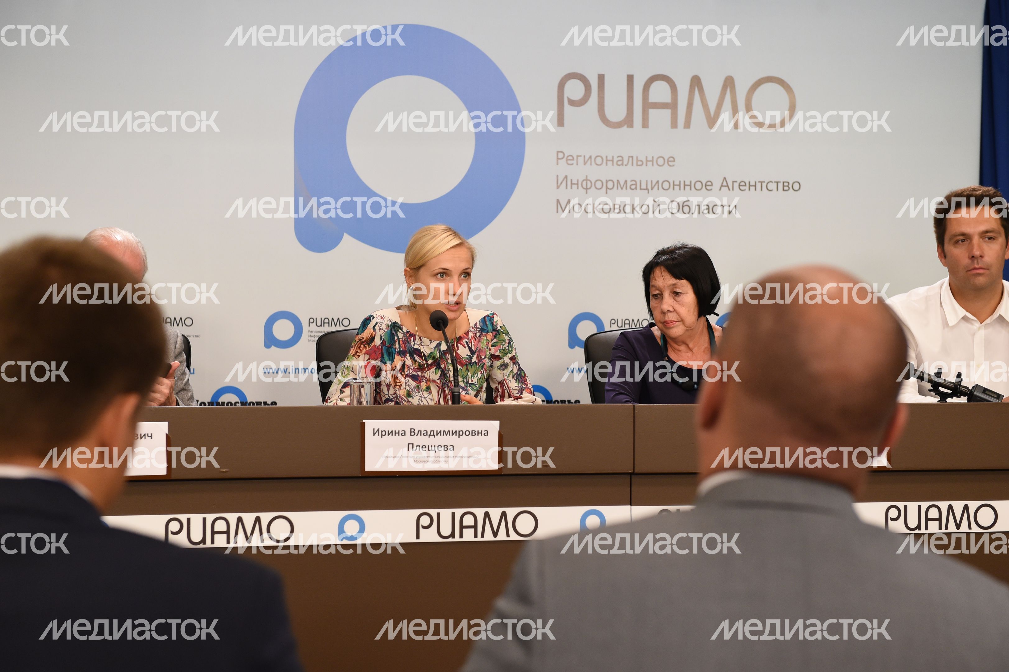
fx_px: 1961
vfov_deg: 19.4
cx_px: 504
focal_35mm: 70
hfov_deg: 28.9
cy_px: 336
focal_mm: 70
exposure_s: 1/250
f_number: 4.5
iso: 2500
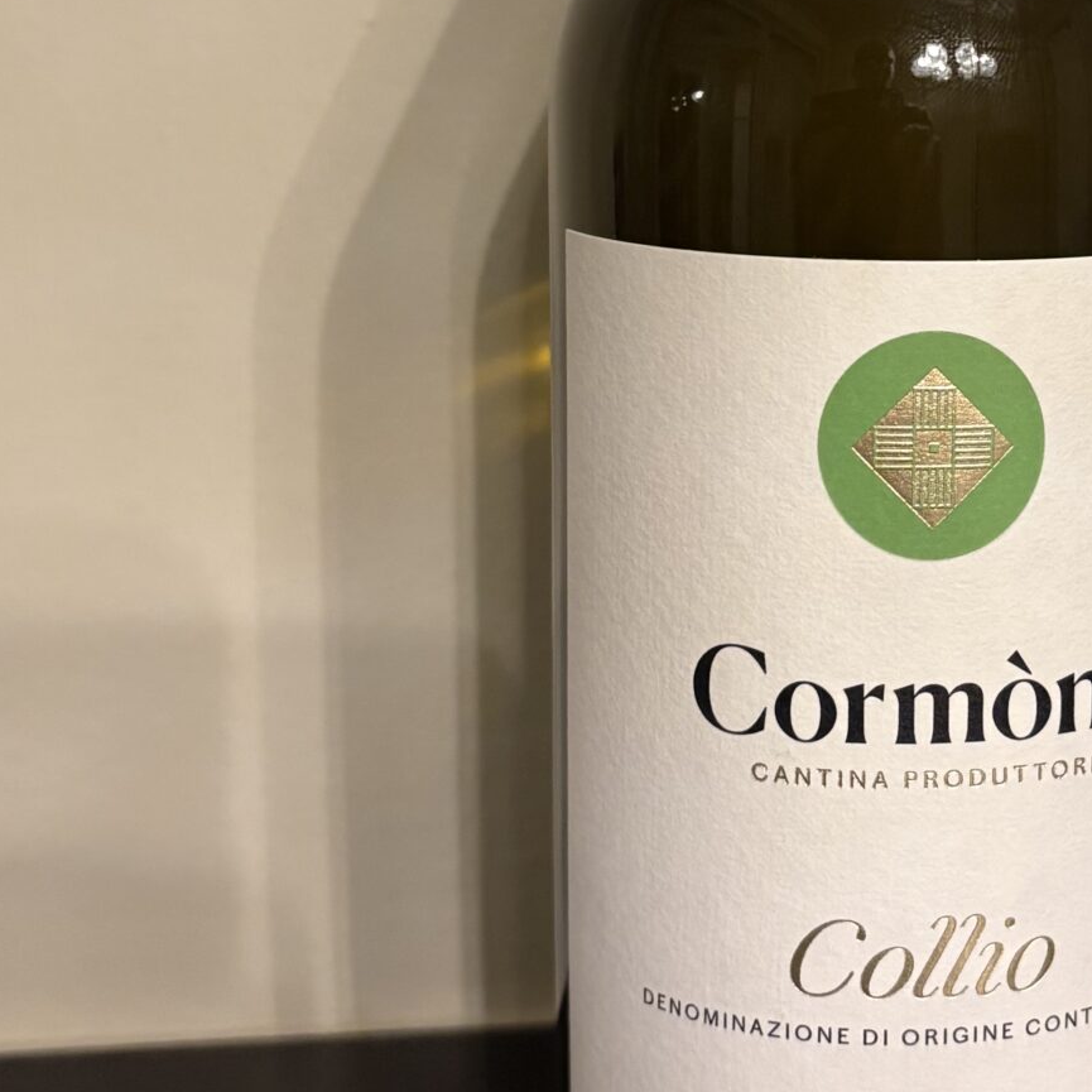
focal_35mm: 68
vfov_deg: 24.9
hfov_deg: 24.9
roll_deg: -0.2
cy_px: 203
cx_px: 903
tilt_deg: -5.4
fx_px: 2427
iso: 250
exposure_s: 1/50
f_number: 1.6
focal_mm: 5.96
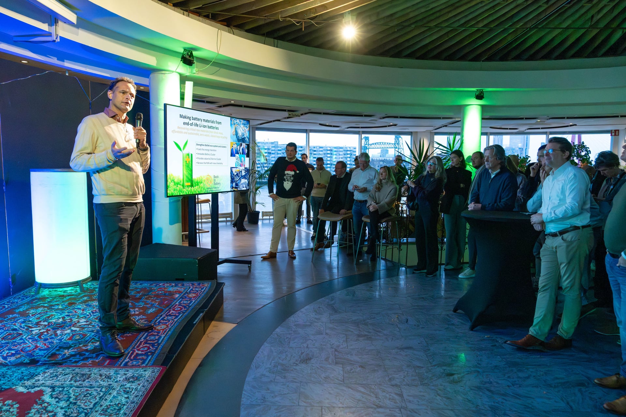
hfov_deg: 72.6
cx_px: 309
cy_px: 208
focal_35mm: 24
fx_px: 426
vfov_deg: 52.2
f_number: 4.5
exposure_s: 1/400
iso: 12800
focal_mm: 24
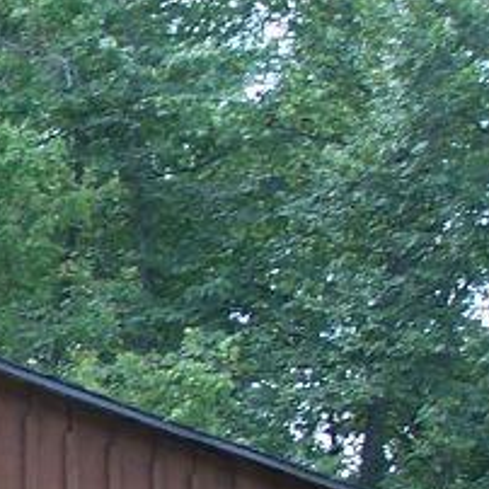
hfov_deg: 5.7
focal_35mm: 300
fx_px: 4795
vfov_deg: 5.8
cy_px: 591
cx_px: -557
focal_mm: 11.1
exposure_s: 1/100
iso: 80
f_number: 3.2
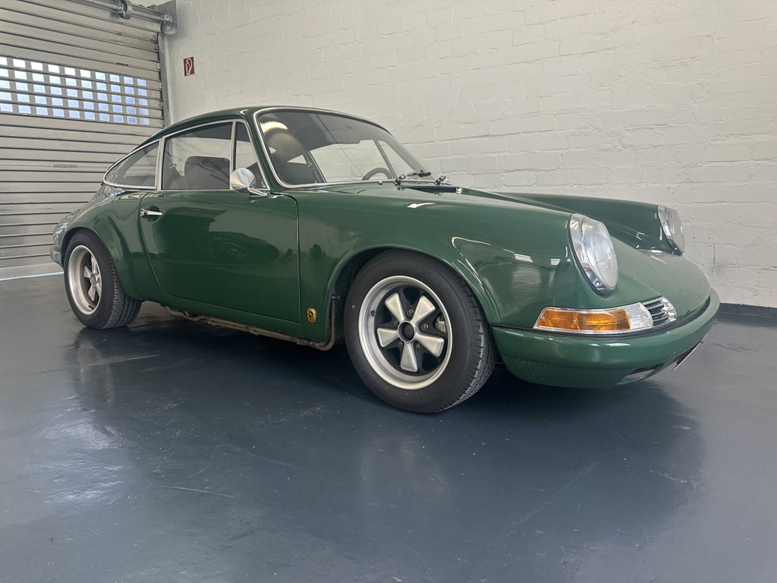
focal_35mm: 24
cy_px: 292
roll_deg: +1.1
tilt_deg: -10.4
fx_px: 539
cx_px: 388
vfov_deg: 56.8
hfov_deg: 71.6
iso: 160
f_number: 1.78
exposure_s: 1/100
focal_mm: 6.86
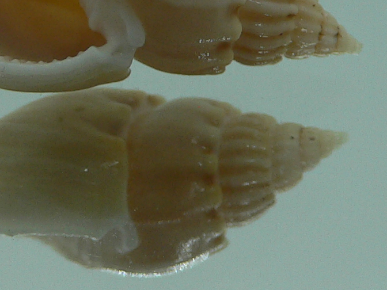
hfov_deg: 18.7
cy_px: 21
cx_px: 134
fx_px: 1174
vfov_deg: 13.9
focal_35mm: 105
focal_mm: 4.6
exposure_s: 1/60
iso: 80
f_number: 2.8
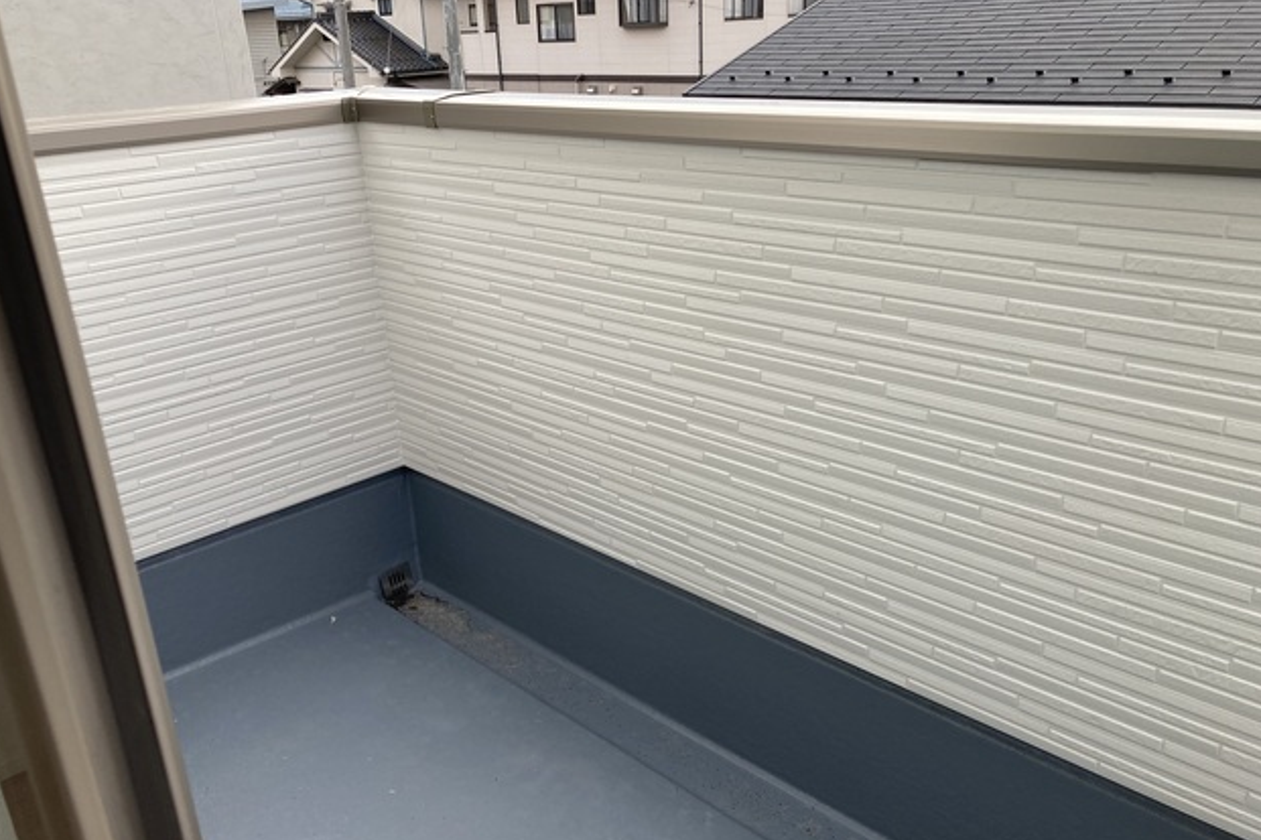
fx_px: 1051
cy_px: 446
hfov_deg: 61.9
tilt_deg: -22.6
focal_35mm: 30
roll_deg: +3.2
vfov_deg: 43.6
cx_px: 621
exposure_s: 1/312
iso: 20
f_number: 1.8
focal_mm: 3.99
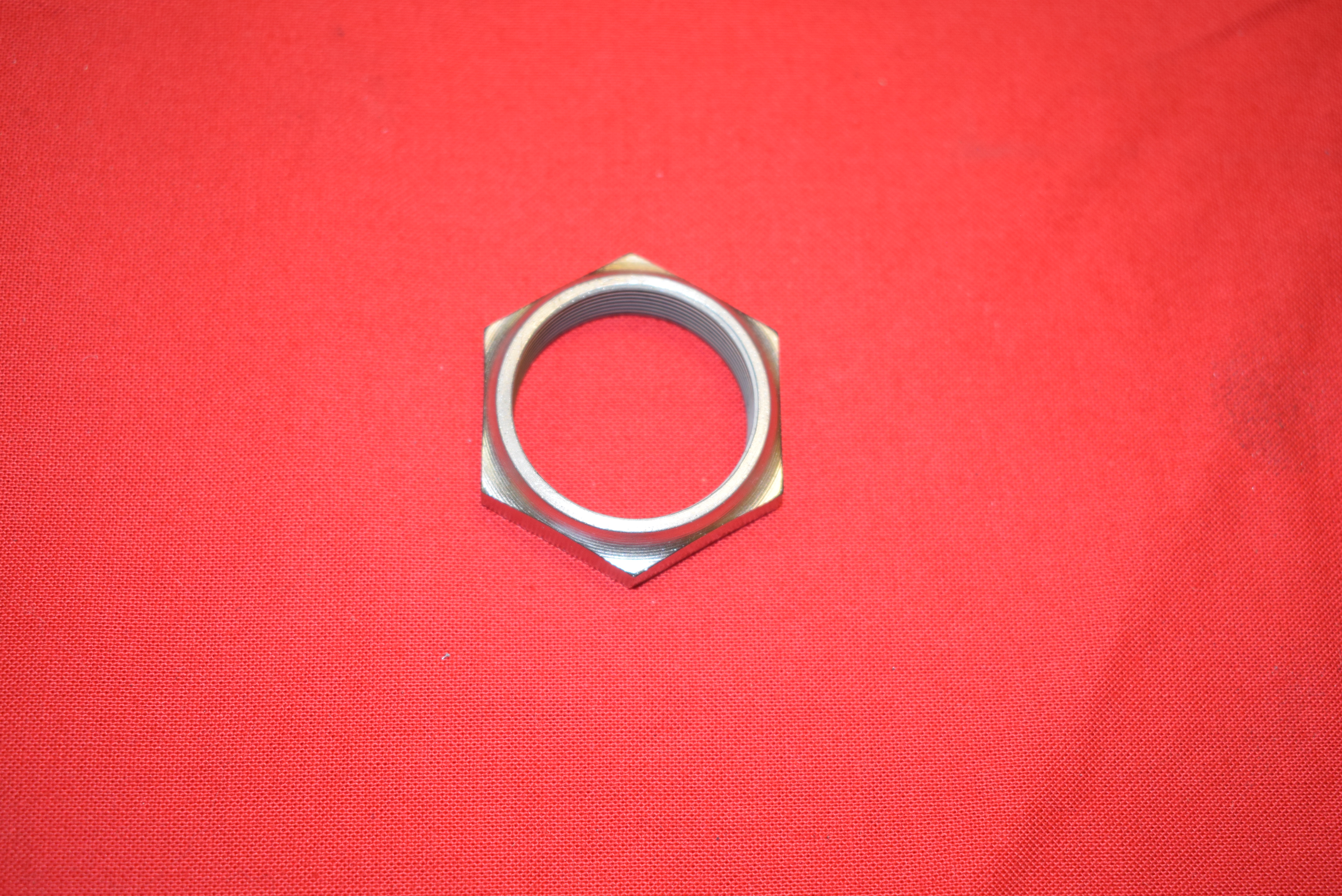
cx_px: 671
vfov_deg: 26.5
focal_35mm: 51
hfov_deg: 38.9
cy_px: 448
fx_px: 1902
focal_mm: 34
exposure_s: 1/60
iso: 500
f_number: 5
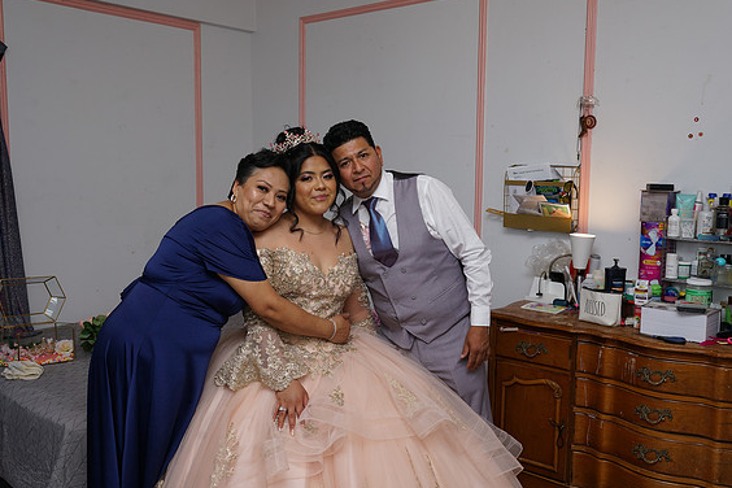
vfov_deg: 36.9
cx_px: 357
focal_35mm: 36
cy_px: 246
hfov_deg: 53.1
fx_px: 732
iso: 500
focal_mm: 35
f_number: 7.1
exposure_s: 1/125
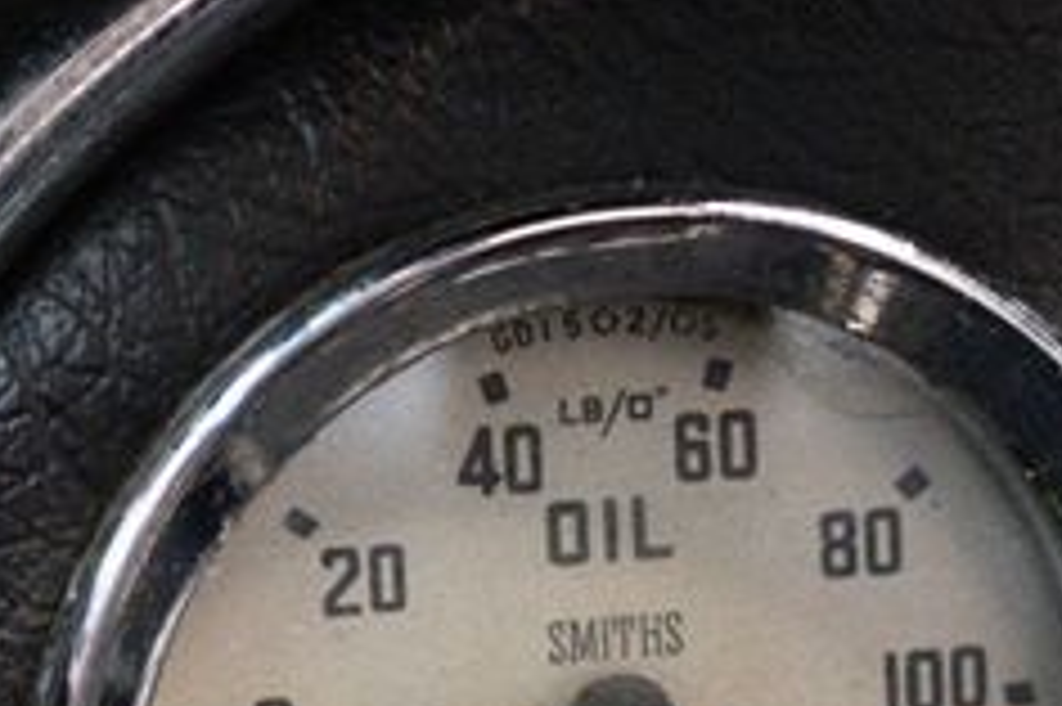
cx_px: 662
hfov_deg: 11.3
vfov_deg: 7.5
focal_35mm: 182
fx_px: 5365
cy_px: 724
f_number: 5.3
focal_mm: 45
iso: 5600
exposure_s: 1/60
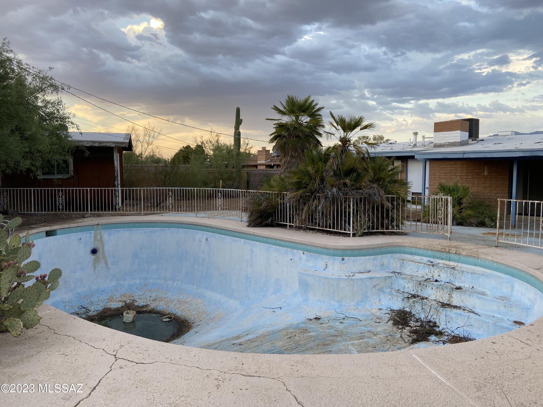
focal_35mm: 26
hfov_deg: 67.3
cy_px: 204
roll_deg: -0.1
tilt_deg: -3.8
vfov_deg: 53.1
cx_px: 272
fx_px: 408
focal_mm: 4.25
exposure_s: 1/122
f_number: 1.8
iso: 64
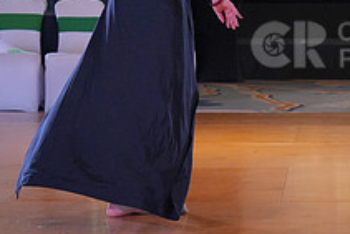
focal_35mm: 151
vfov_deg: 9.1
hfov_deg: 13.2
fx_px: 1469
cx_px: 418
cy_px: 47
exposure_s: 1/500
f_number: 4
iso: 3200
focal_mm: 55
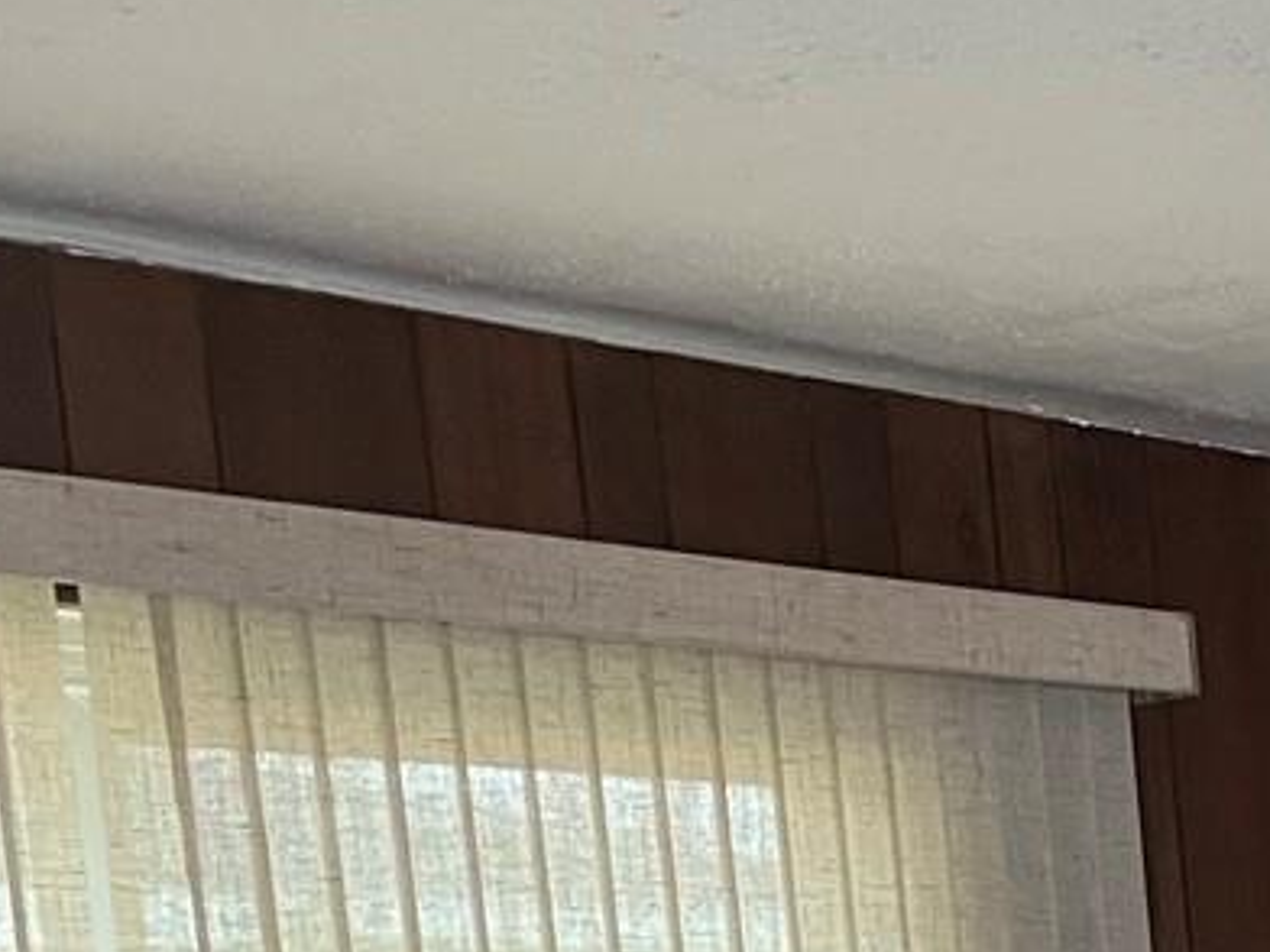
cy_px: 1684
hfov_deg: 16.2
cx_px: 2132
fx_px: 3889
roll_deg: +3.3
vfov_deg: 12.8
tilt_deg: -9.5
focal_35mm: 106
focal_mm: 5.1
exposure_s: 1/40
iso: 500
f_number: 1.6
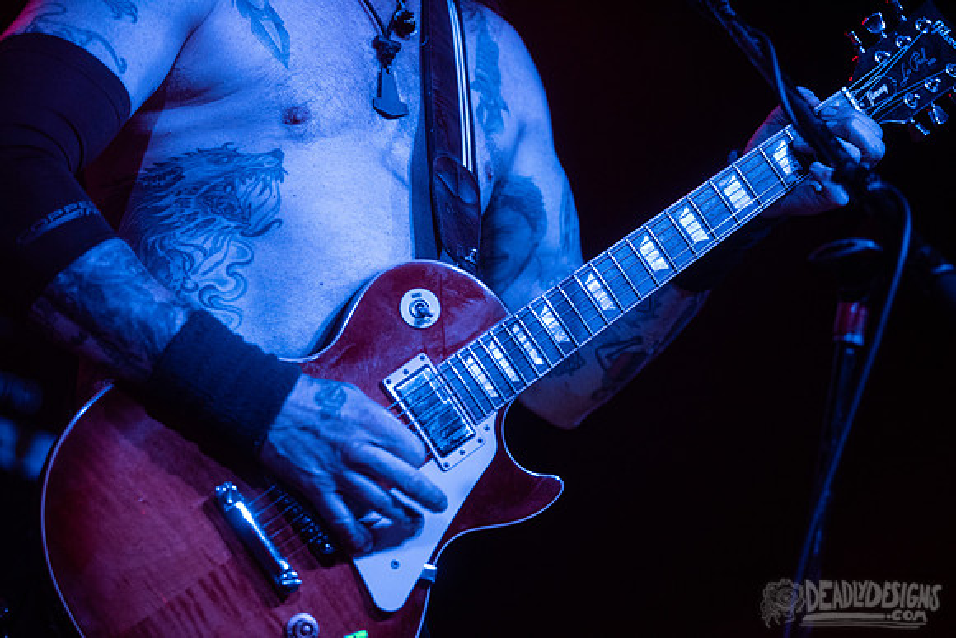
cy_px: 319
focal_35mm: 110
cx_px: 478
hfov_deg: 18.6
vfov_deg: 12.5
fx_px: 2922
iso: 3200
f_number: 3.2
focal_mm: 110
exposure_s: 1/200
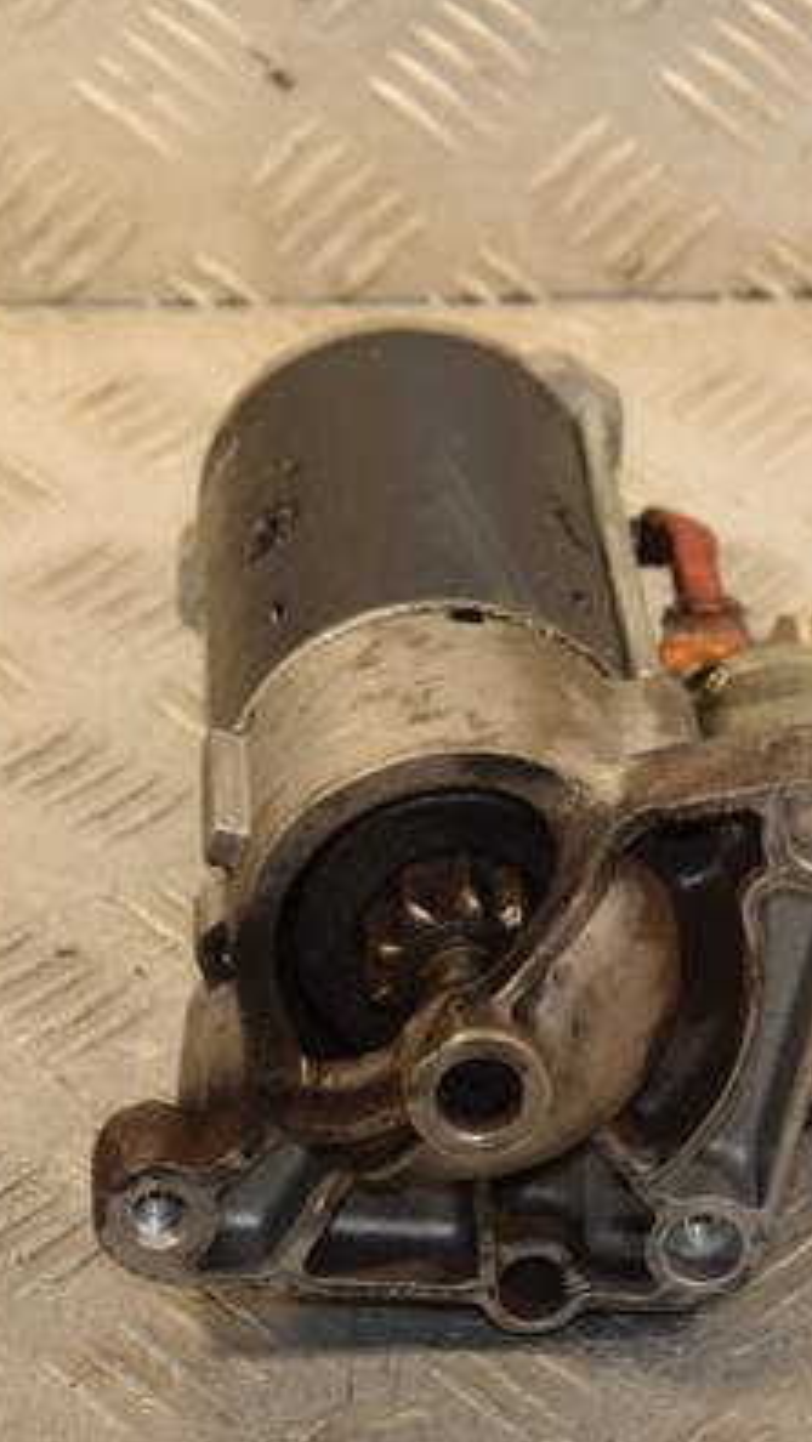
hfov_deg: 8.8
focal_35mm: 138
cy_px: 717
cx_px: 517
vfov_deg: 15.6
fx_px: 5278
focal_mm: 58
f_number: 5.6
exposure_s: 1/200
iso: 800
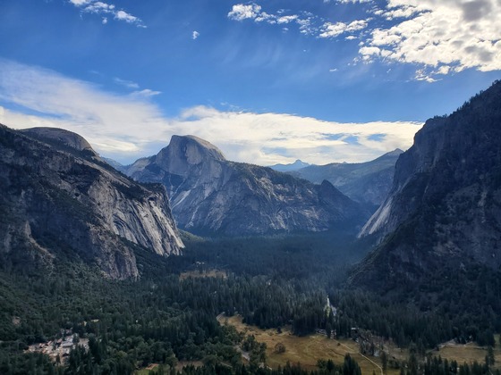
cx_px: 250
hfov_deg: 67.3
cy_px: 188
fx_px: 376
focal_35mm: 26
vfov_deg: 53.1
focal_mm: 4.3
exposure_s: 1/2558
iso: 50
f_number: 2.4
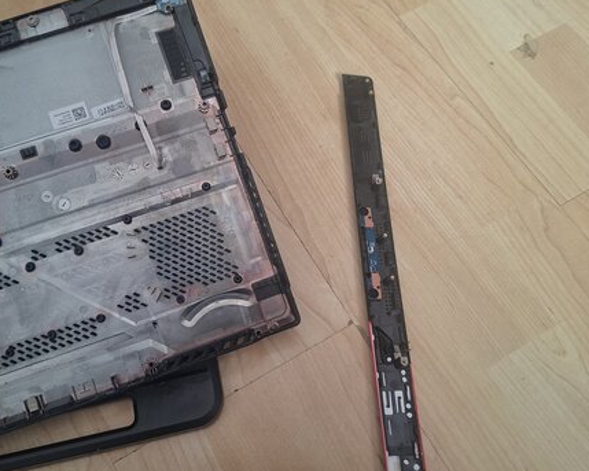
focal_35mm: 31
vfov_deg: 47.1
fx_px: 540
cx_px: 258
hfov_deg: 57.0
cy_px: 247
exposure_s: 1/60
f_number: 1.8
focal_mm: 5.54
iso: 320
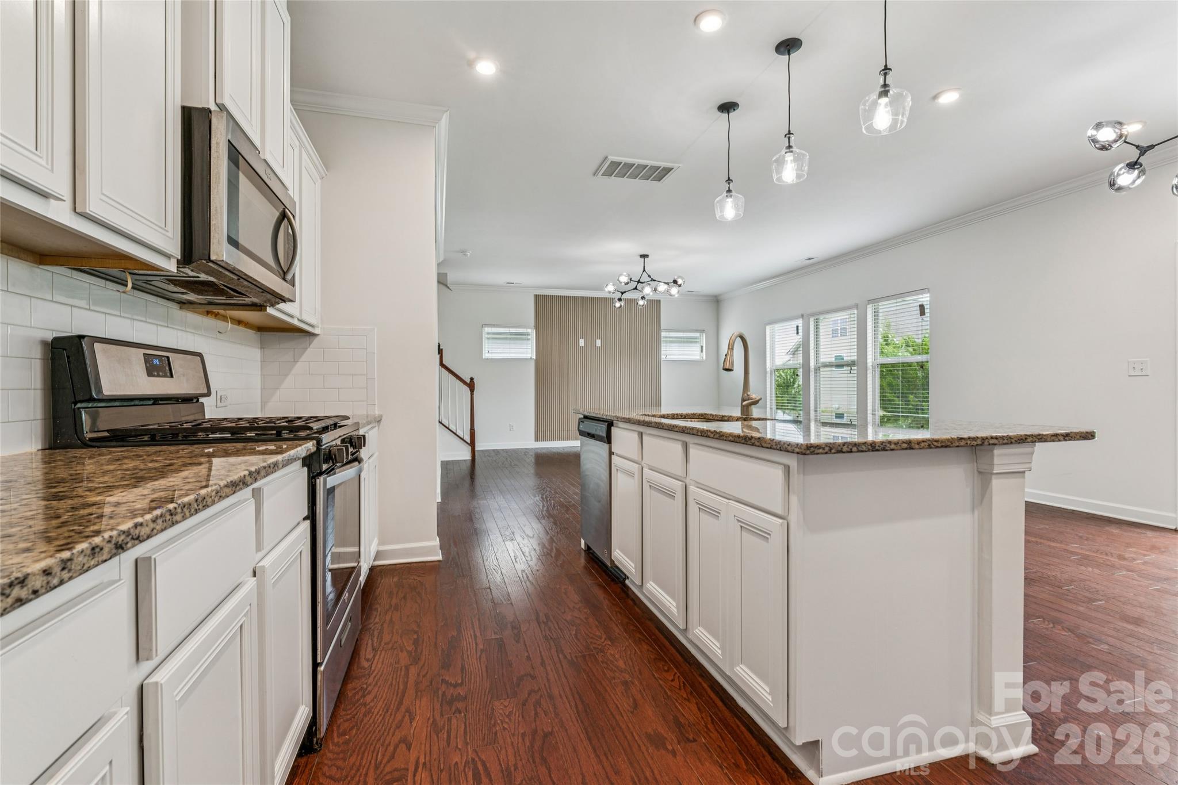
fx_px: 537
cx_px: 589
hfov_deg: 95.3
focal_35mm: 16
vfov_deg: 72.4
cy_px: 392
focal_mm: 16.4
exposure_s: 1/4
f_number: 13
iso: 200
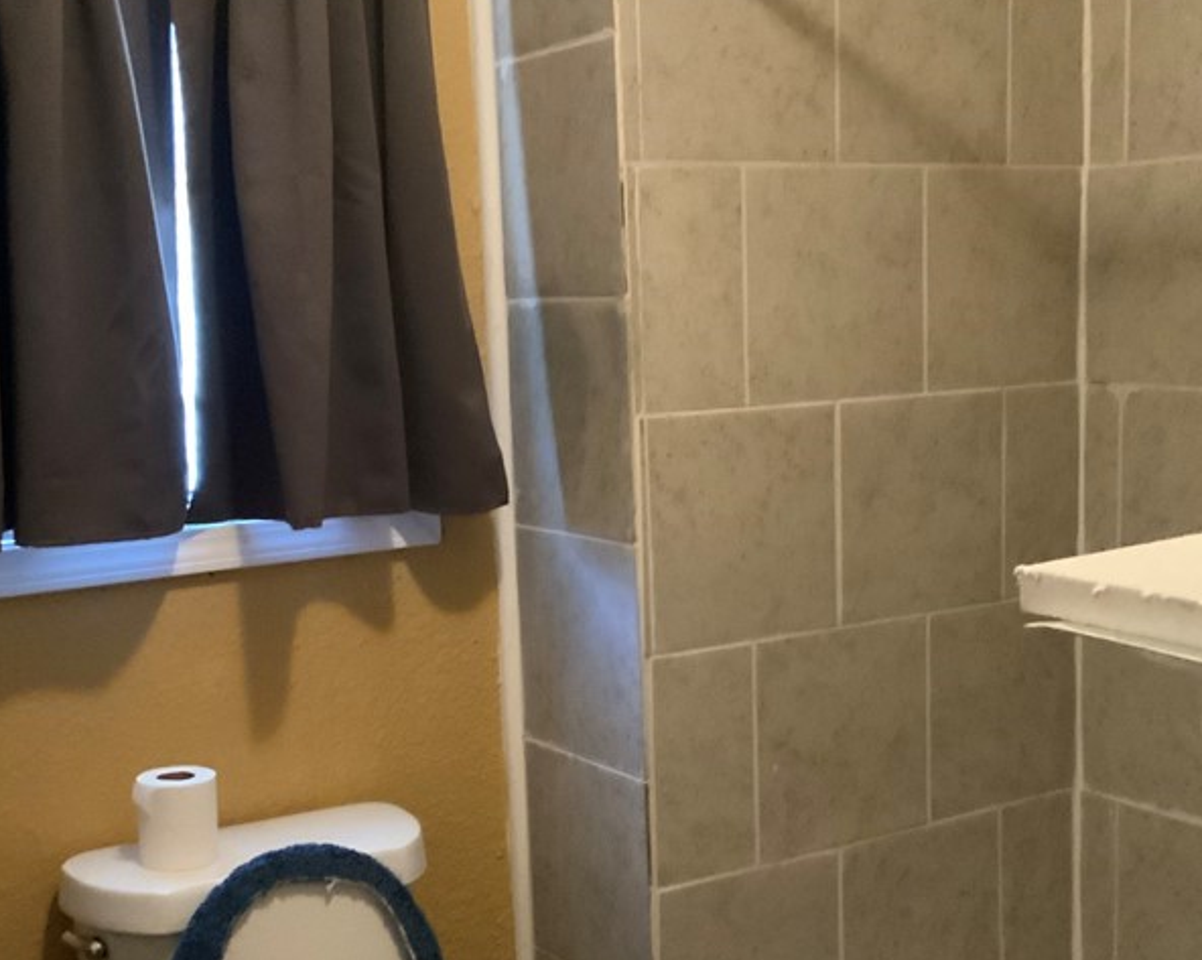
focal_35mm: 49
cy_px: 556
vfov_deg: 30.8
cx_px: 569
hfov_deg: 38.1
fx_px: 1742
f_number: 1.8
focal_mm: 3
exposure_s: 1/30
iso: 500
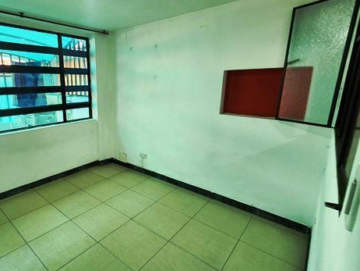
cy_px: 129
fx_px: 187
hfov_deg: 84.4
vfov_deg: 71.6
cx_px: 118
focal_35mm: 18
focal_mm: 2.2
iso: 200
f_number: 2.2
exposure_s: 1/60
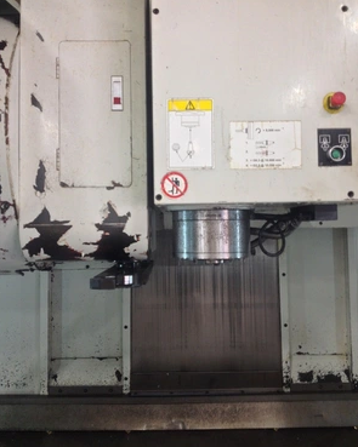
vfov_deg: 49.0
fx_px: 490
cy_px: 206
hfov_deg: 40.1
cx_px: 178
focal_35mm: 37
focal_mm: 4.28
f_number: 2.4
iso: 80
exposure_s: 1/20
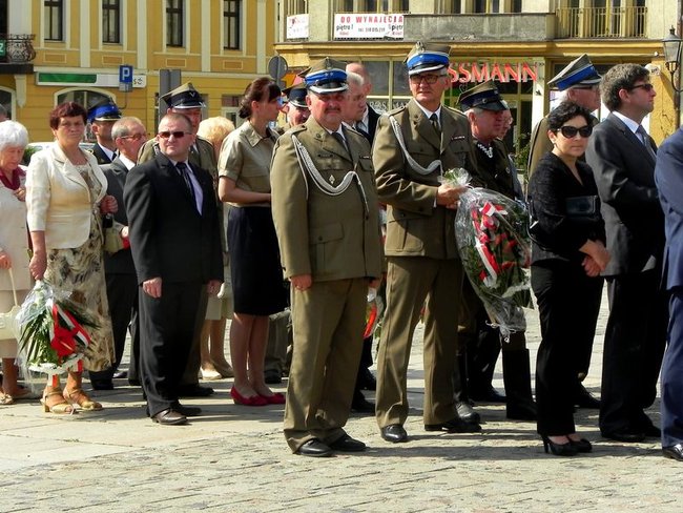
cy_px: 256
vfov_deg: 11.5
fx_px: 2546
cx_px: 342
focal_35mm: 129
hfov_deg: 15.3
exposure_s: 1/334
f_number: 7.1
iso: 160
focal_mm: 23
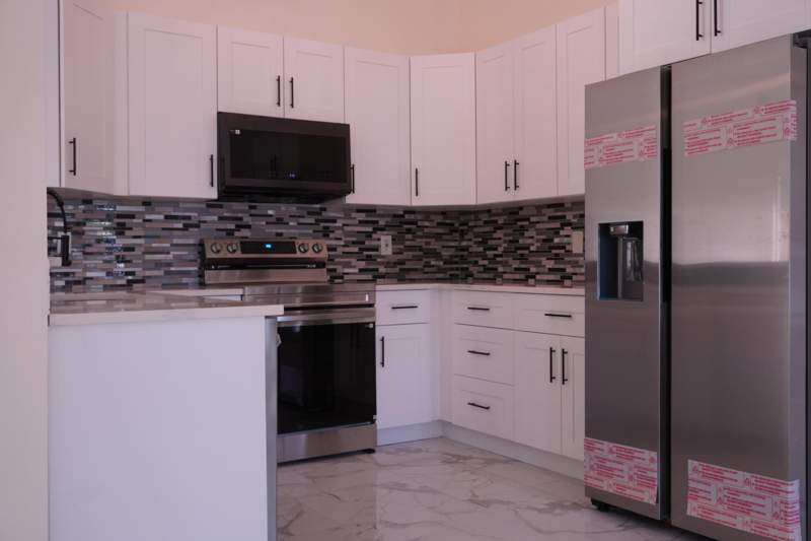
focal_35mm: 36
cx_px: 406
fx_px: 811
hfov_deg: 53.1
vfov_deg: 36.9
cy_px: 270
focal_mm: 24
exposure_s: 1/40
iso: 640
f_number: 6.3
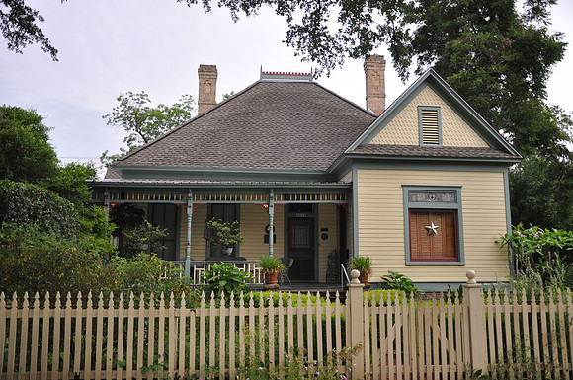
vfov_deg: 39.9
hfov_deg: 57.3
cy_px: 190
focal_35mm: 33
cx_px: 286
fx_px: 525
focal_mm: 22
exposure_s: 1/200
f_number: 3.8
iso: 400
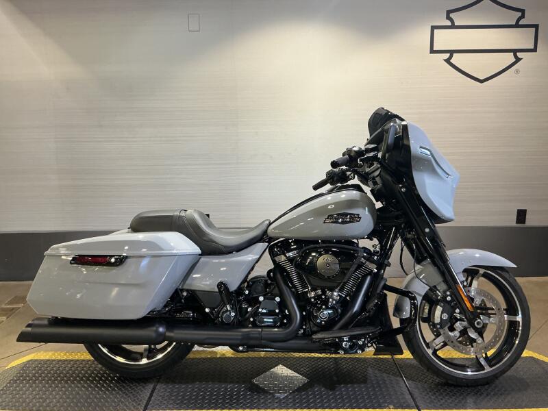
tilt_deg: -12.6
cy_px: 206
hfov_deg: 61.7
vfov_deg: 48.2
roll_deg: -0.3
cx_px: 274
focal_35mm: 29
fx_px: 459
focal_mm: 3
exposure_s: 1/60
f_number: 1.8
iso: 80
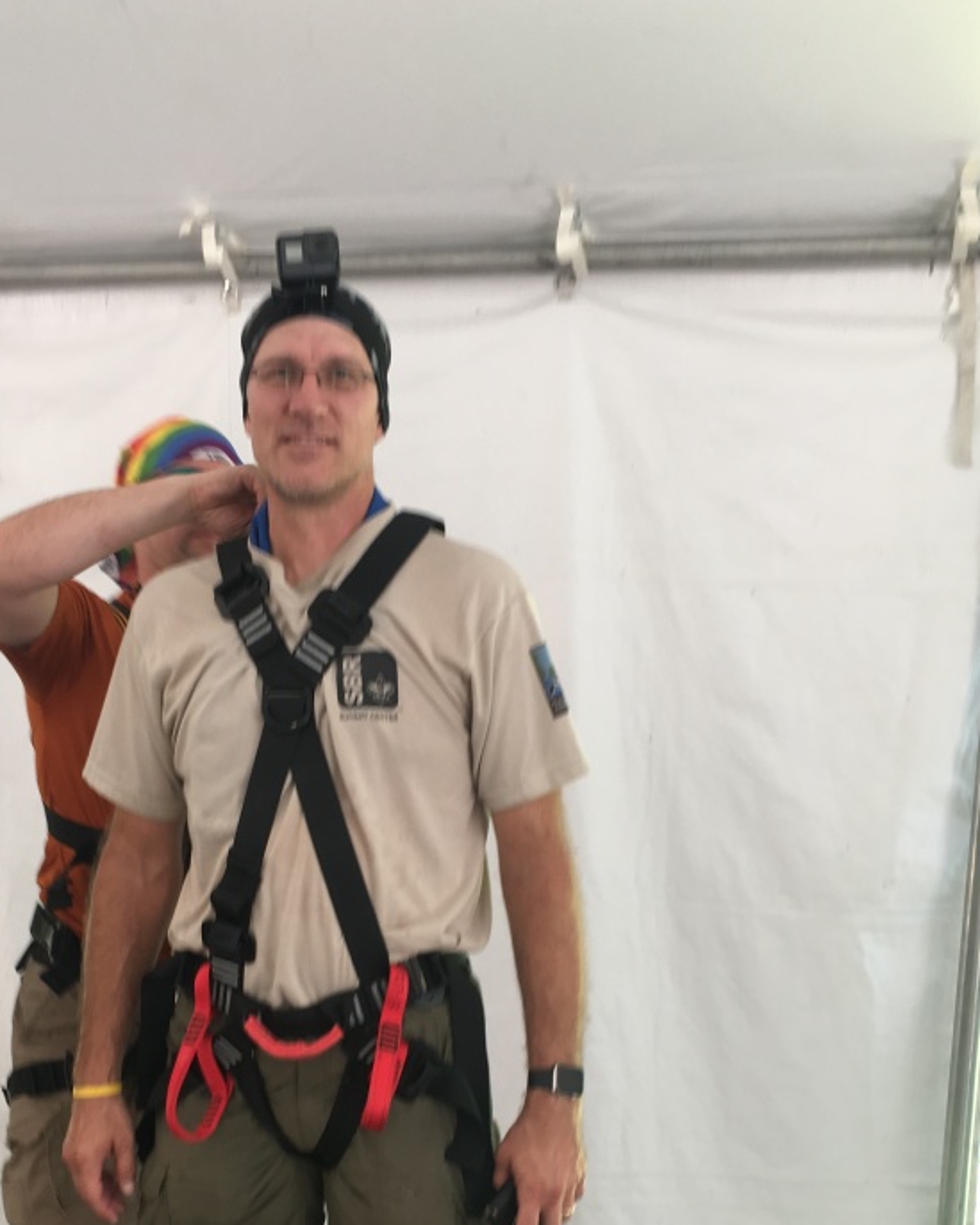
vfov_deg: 41.1
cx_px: 373
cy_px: 882
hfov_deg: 34.0
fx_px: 1595
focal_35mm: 44
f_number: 2.2
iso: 25
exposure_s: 1/30
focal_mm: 4.15
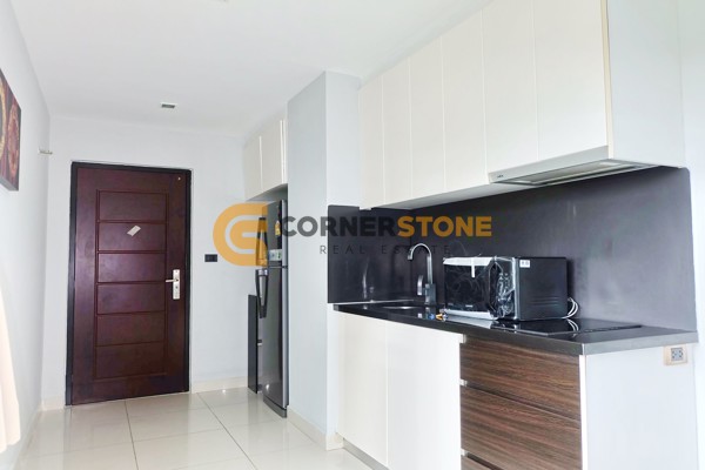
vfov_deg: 51.3
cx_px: 352
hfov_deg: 71.5
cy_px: 235
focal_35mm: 25
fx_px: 490
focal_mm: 16.7
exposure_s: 1/120
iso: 200
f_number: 3.5
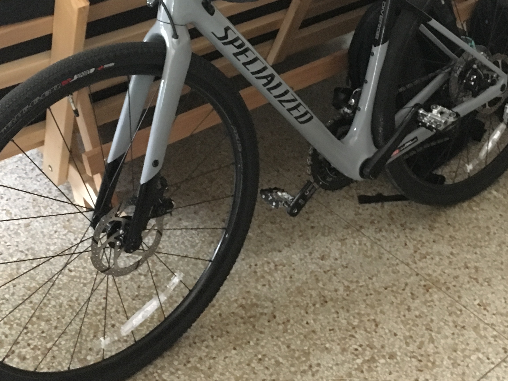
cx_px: 304
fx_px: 748
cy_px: 134
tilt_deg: -33.8
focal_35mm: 51
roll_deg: -2.7
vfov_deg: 28.4
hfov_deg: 37.4
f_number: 2.2
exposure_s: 1/15
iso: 640
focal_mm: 4.15
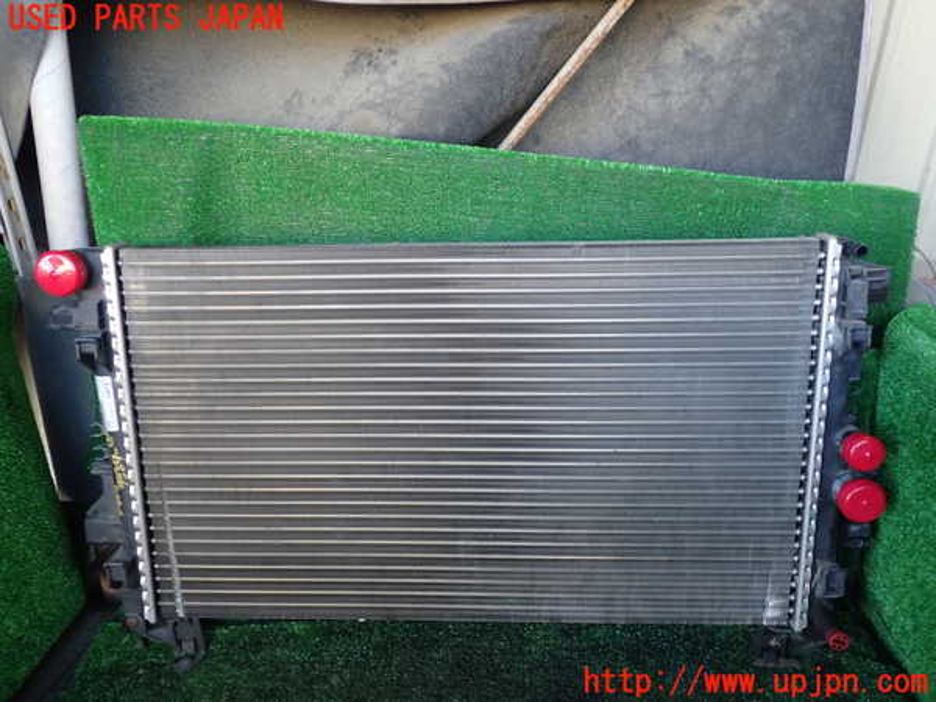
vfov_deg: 46.8
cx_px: 468
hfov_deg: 60.0
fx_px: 811
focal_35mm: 30
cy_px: 351
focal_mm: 5.4
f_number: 2.3
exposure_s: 1/50
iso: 200
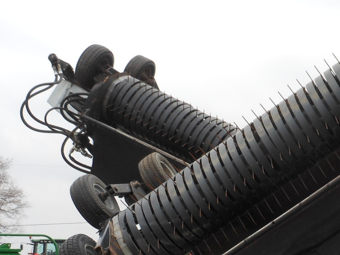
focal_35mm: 91
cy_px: 214
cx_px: 311
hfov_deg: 21.0
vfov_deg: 16.1
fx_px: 894
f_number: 4
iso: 80
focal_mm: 5.9
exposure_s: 1/400
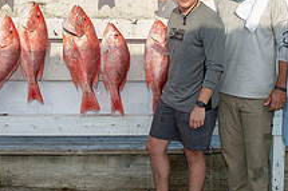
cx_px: 100
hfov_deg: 28.7
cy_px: 51
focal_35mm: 70
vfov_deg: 19.3
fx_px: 560
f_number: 6.3
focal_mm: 26
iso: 50
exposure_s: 1/250
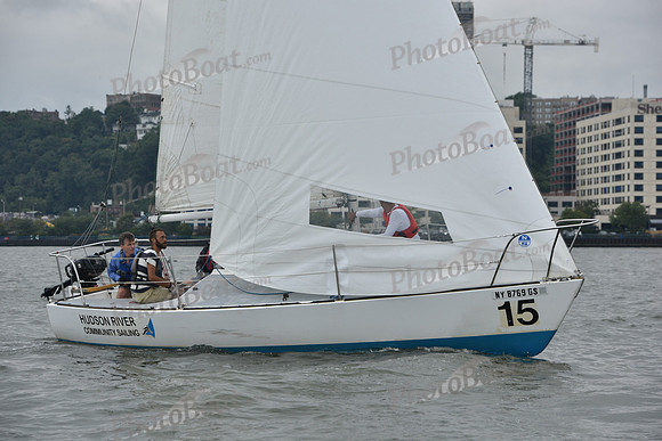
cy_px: 220
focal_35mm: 125
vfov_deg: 11.0
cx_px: 331
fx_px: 2299
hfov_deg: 16.4
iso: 400
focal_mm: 125
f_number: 7.1
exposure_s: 1/800
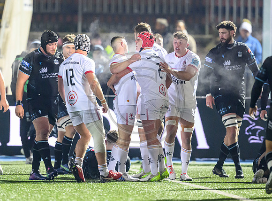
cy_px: 82
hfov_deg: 3.0
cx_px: 137
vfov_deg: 2.2
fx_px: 5232
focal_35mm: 670
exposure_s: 1/500
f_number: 3.2
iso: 8000
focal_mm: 400
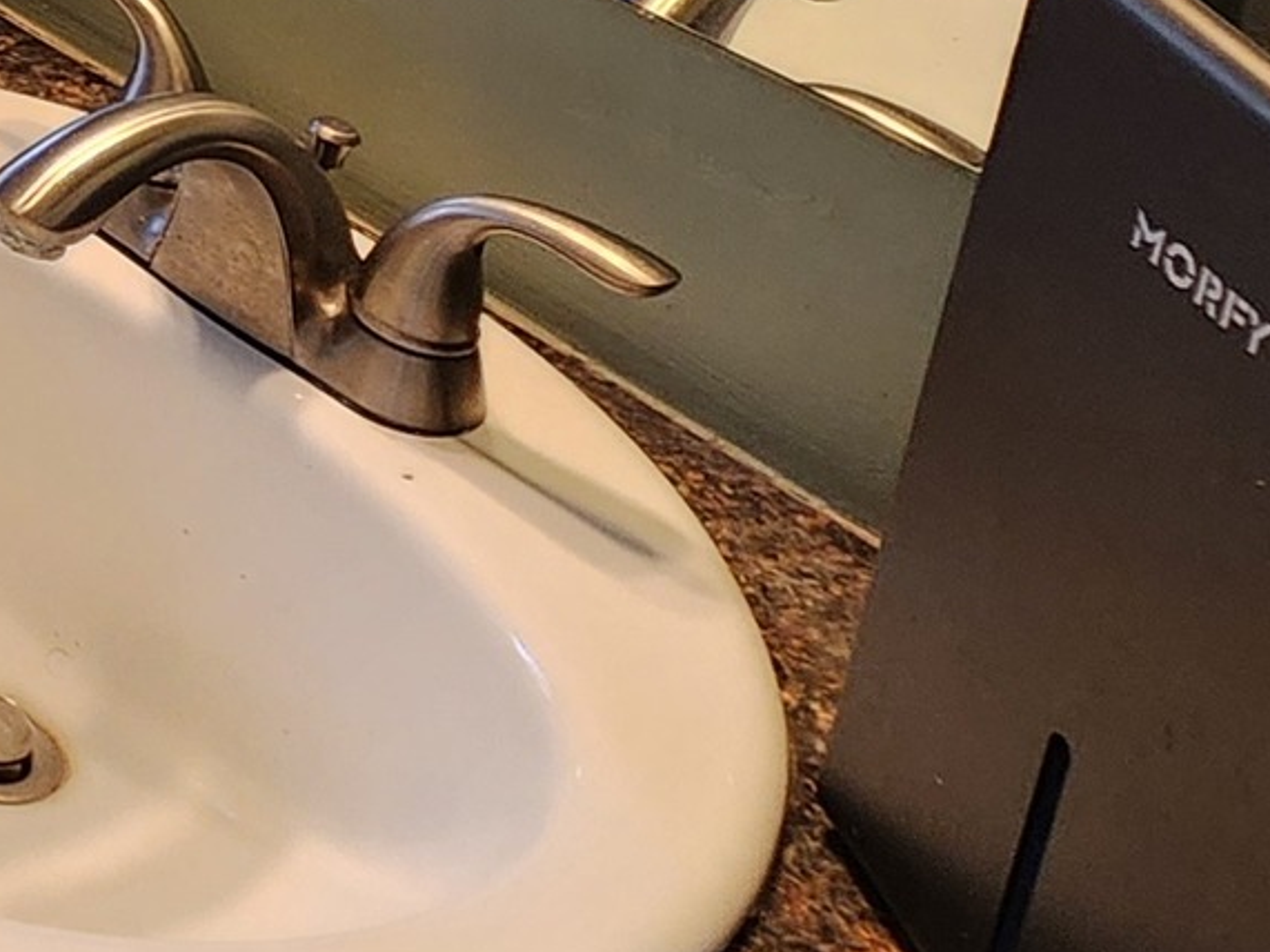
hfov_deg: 18.7
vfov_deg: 17.8
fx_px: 2568
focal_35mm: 70
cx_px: -1221
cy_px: -638
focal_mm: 2.2
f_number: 2.2
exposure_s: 1/60
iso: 160
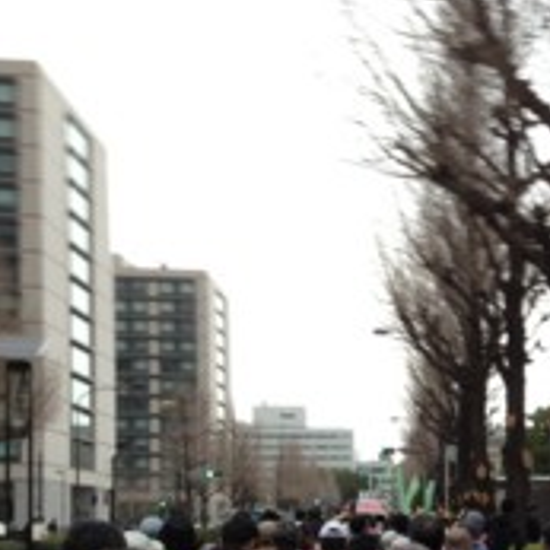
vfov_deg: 22.3
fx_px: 1366
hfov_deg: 20.8
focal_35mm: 76
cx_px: 712
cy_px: 471
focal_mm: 4.13
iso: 64
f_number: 2.4
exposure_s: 1/60
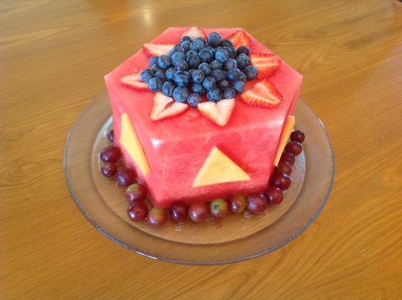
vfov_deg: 40.6
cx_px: 201
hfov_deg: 52.7
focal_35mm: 35
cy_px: 150
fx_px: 406
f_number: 2.4
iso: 100
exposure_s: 1/15
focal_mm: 4.28
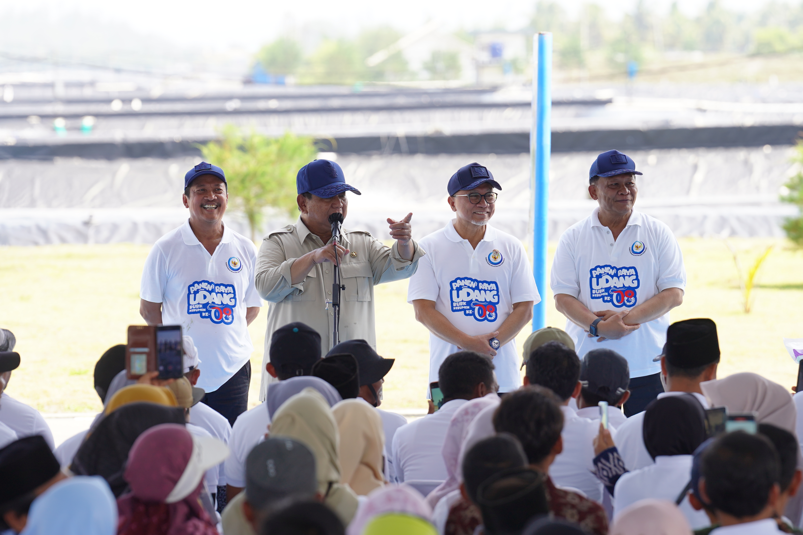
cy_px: 268
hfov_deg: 8.4
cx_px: 402
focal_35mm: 244
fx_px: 5442
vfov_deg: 5.6
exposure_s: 1/200
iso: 100
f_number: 4
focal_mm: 163
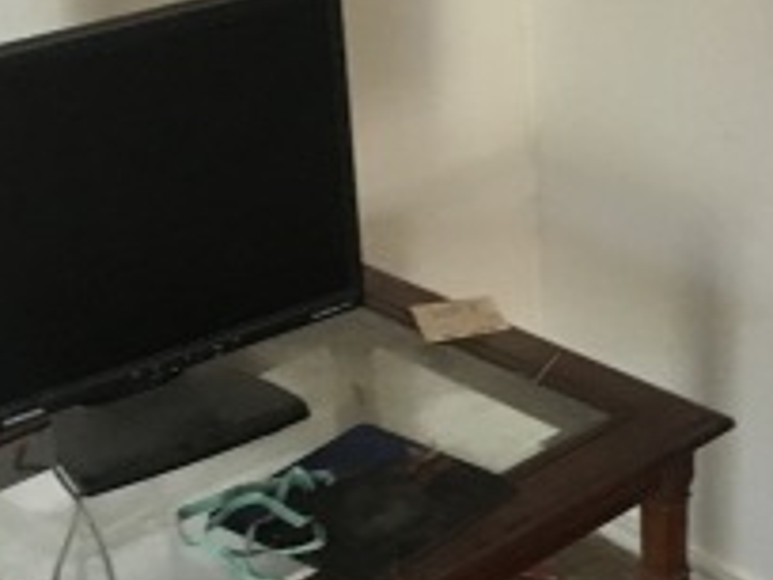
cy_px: 425
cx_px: 572
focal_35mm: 91
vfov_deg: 16.2
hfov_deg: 21.4
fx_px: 2032
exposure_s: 1/15
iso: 250
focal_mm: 4.15
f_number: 2.2
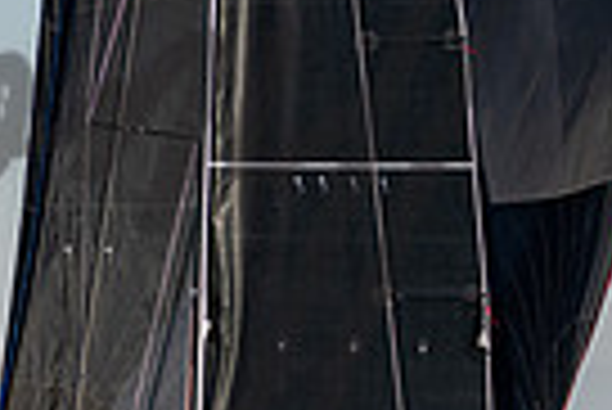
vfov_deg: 3.1
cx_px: -50
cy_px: 80
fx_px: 7539
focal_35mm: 443
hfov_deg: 4.6
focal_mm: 100
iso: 400
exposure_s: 1/6400
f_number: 4.5
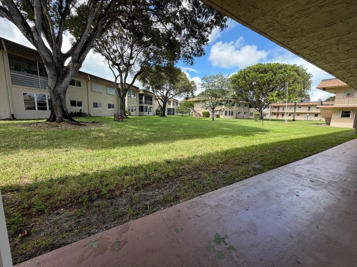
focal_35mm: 14
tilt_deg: -8.3
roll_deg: -1.4
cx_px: 178
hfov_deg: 102.1
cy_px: 134
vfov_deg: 85.7
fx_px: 144
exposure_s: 1/502
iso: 50
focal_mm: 2.22
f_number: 2.2
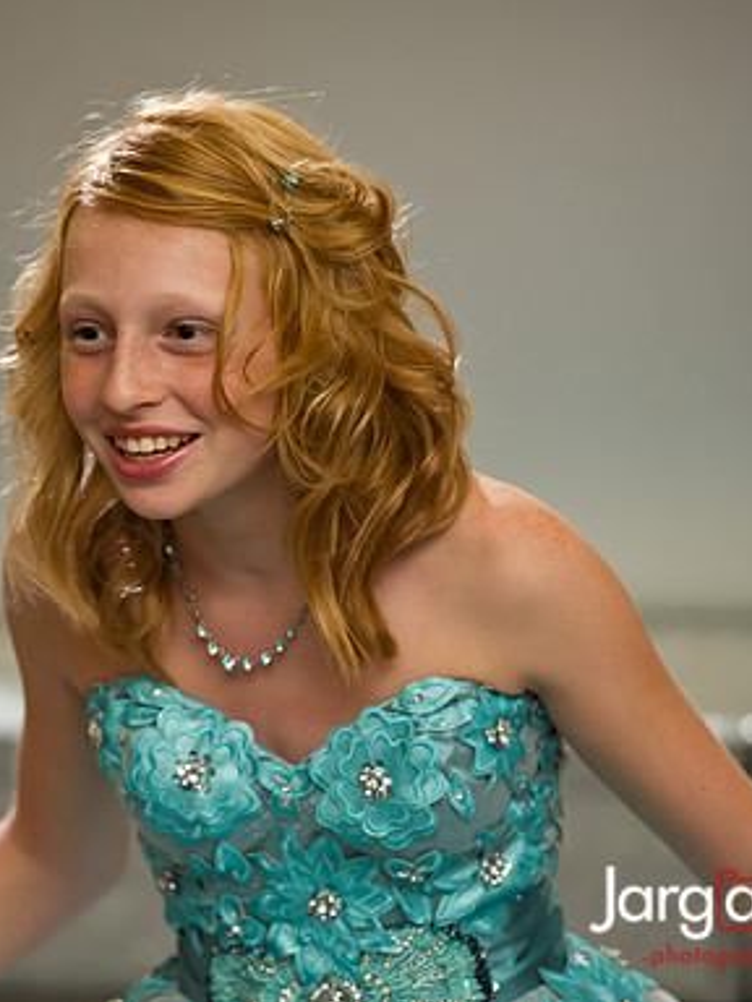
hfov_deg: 5.4
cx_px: 188
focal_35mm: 276
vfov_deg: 7.2
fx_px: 7994
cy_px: 501
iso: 1600
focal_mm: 190
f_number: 3.2
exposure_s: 1/125
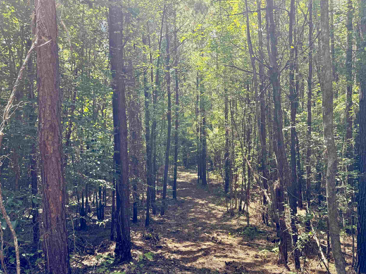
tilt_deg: -3.2
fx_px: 317
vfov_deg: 46.6
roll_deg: +1.5
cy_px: 163
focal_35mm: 30
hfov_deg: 59.4
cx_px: 223
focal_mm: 6.76
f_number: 1.78
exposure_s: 1/189
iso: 64
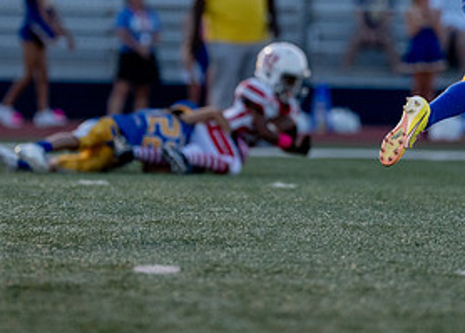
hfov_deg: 3.9
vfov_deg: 2.8
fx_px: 6899
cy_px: 66
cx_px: 273
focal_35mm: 522
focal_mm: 200
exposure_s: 1/2000
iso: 1250
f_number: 2.8
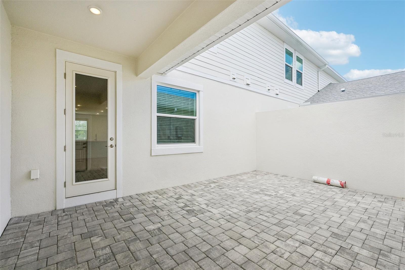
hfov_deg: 98.6
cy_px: 135
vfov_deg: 75.5
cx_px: 202
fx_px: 174
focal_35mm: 16
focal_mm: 15.5
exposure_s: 1/800
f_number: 8
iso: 400
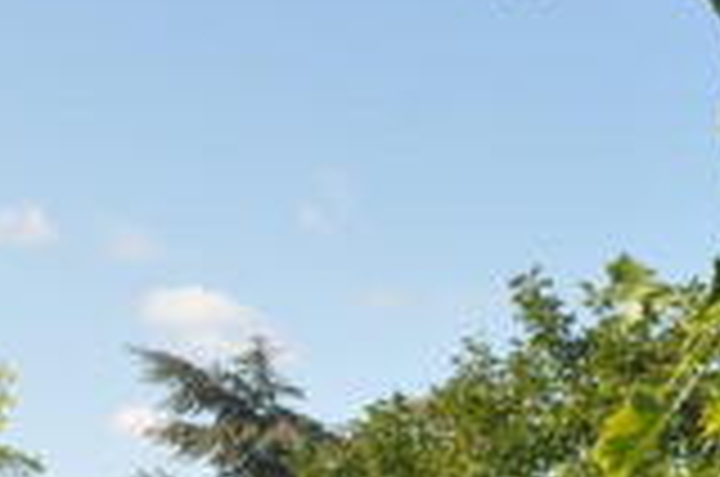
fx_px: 2216
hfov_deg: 18.3
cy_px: 711
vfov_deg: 11.8
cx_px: 562
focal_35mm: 111
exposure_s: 1/160
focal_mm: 18
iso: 200
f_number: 6.3
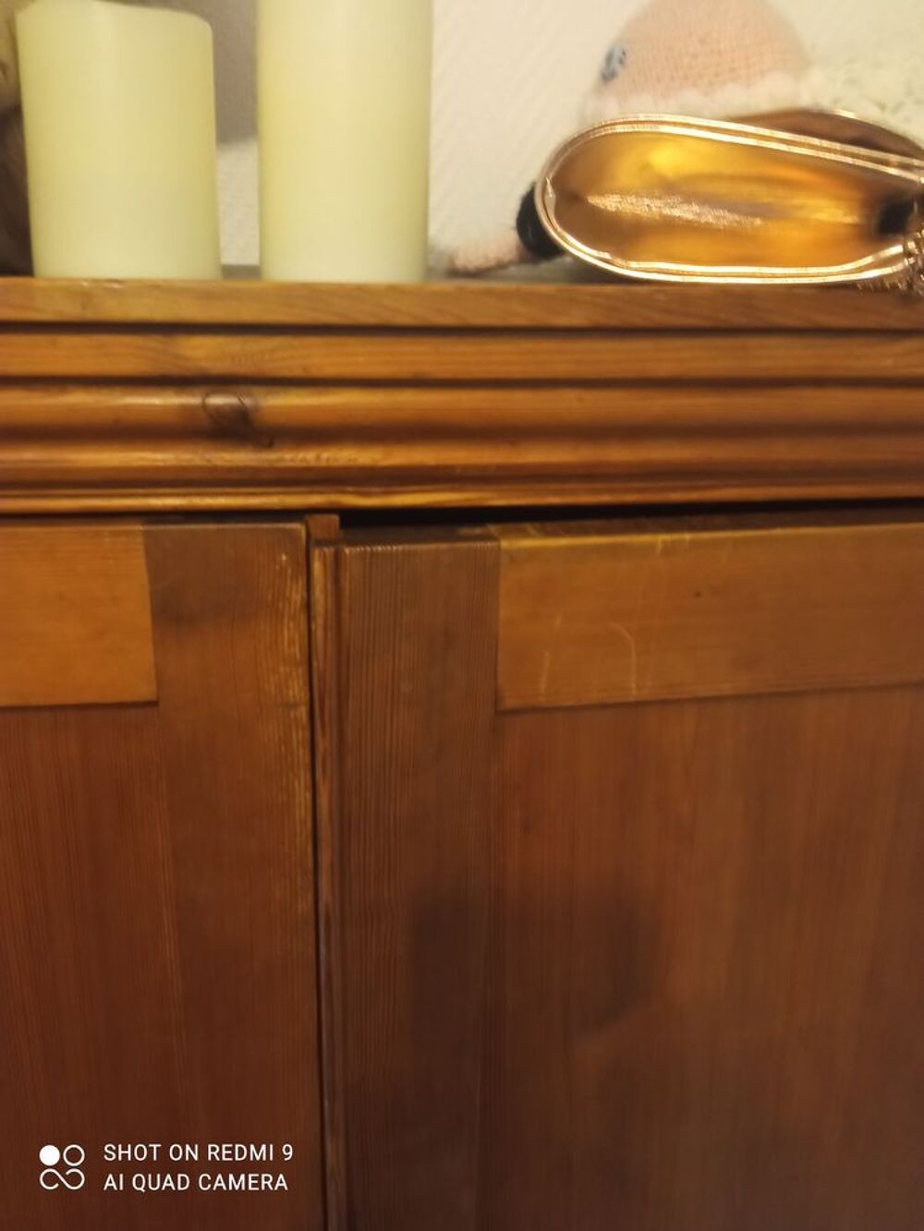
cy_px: 616
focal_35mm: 27
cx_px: 462
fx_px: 961
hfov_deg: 51.4
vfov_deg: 65.3
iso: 1620
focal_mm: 3.79
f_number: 2.2
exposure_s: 1/16.7
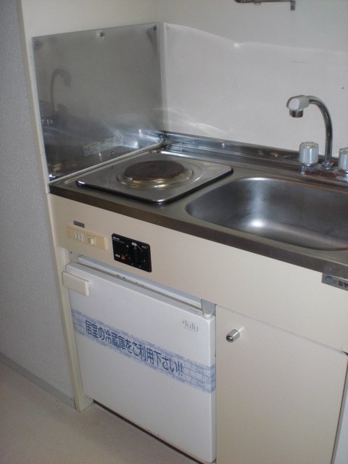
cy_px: 232
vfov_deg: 49.0
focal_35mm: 38
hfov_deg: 37.7
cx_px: 174
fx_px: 509
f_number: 3.1
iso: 200
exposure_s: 1/60
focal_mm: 6.3
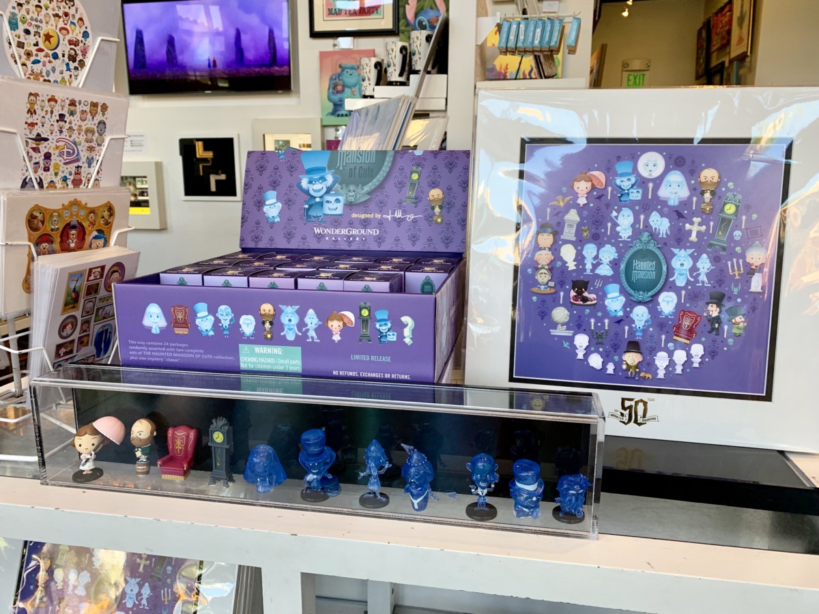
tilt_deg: -11.7
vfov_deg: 53.1
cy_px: 307
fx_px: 615
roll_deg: -0.7
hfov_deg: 67.3
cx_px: 410
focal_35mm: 26
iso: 50
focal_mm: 4.25
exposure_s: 1/121
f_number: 1.8
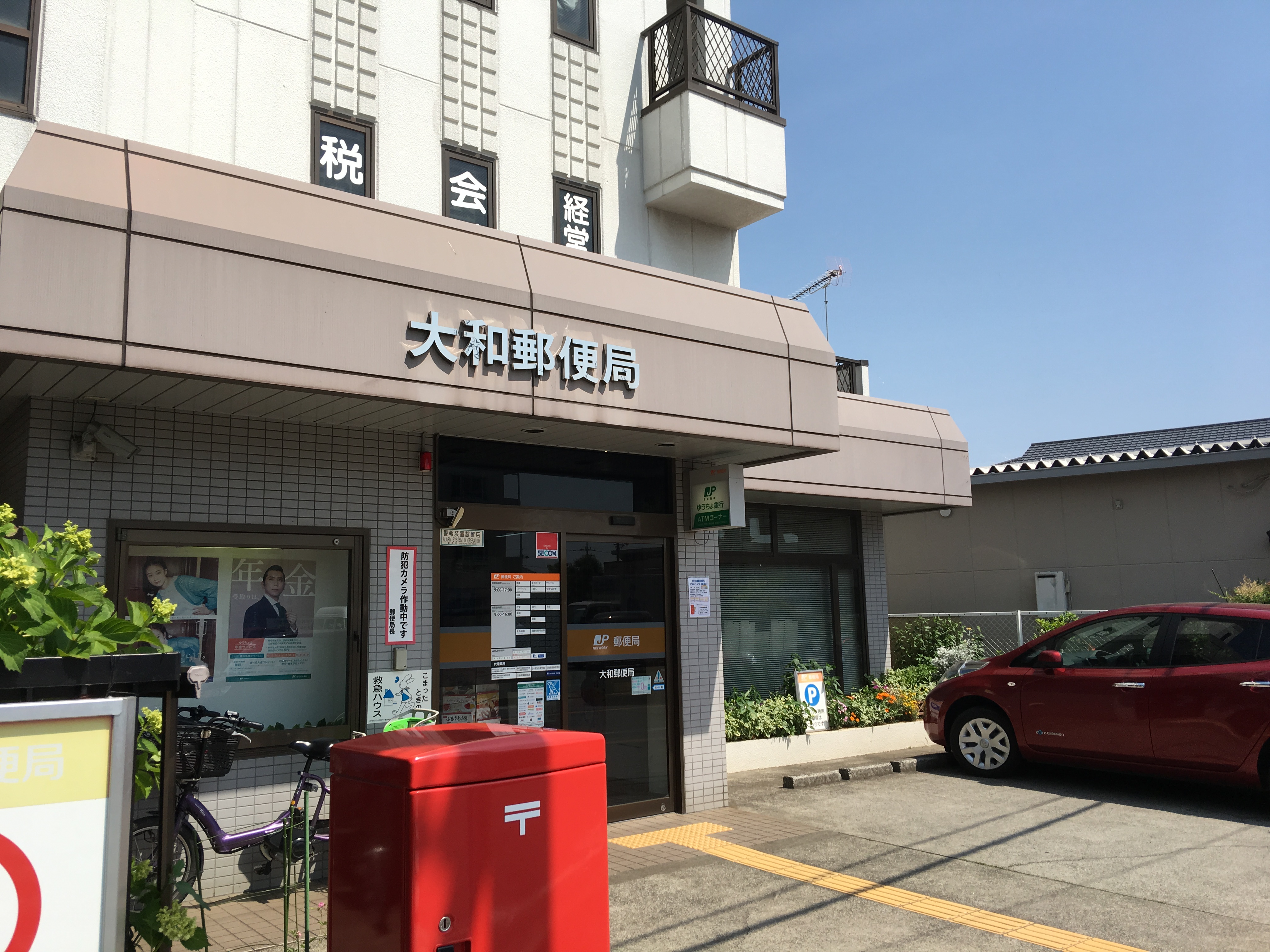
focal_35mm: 29
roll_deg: +1.3
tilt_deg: +8.4
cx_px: 635
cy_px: 476
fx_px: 1064
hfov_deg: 61.7
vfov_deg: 48.2
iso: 25
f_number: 2.2
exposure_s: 1/1538
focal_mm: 4.15
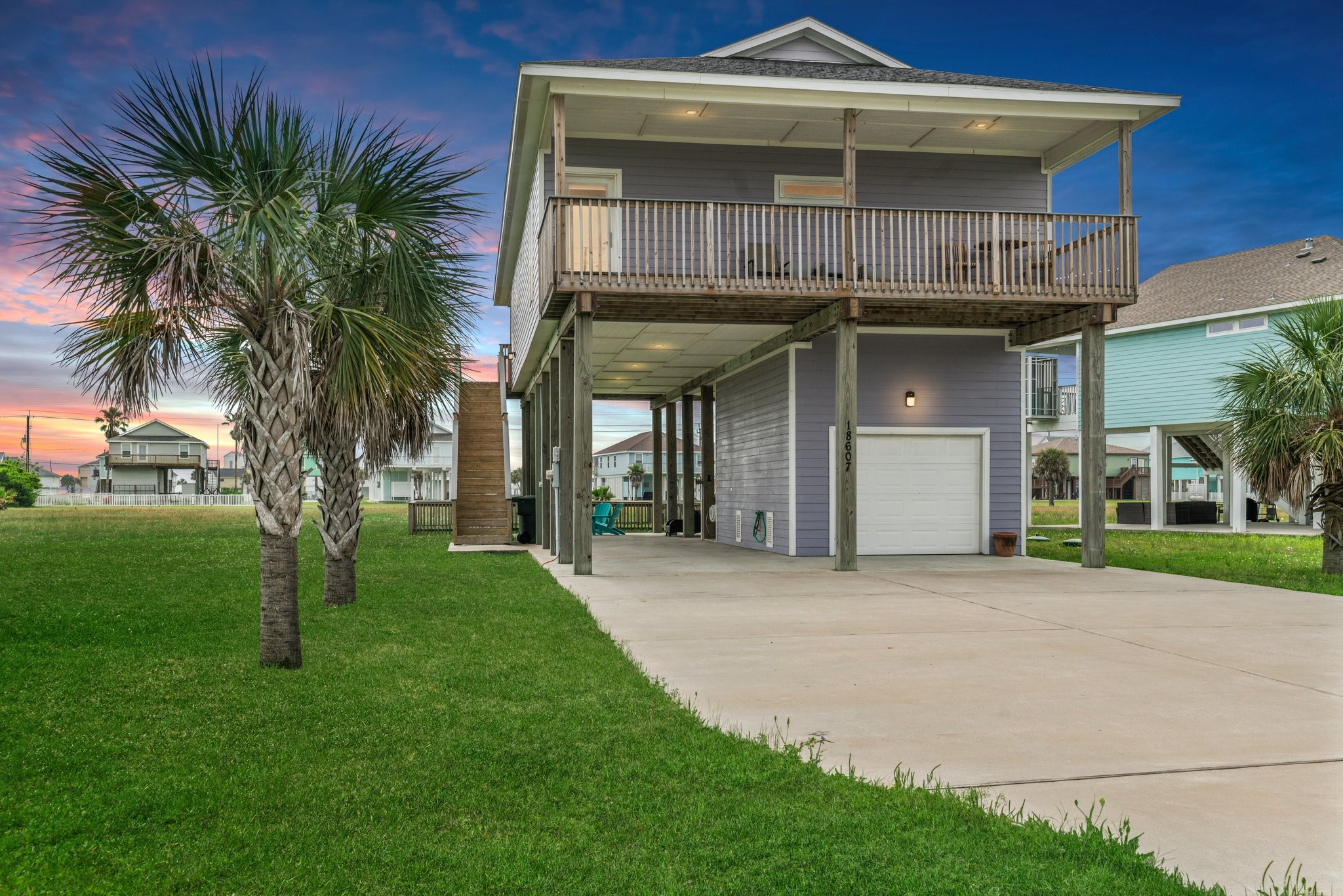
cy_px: 448
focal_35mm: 32
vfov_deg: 41.1
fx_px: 1194
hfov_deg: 58.7
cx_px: 672
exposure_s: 1/160
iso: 160
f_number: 9
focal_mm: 32
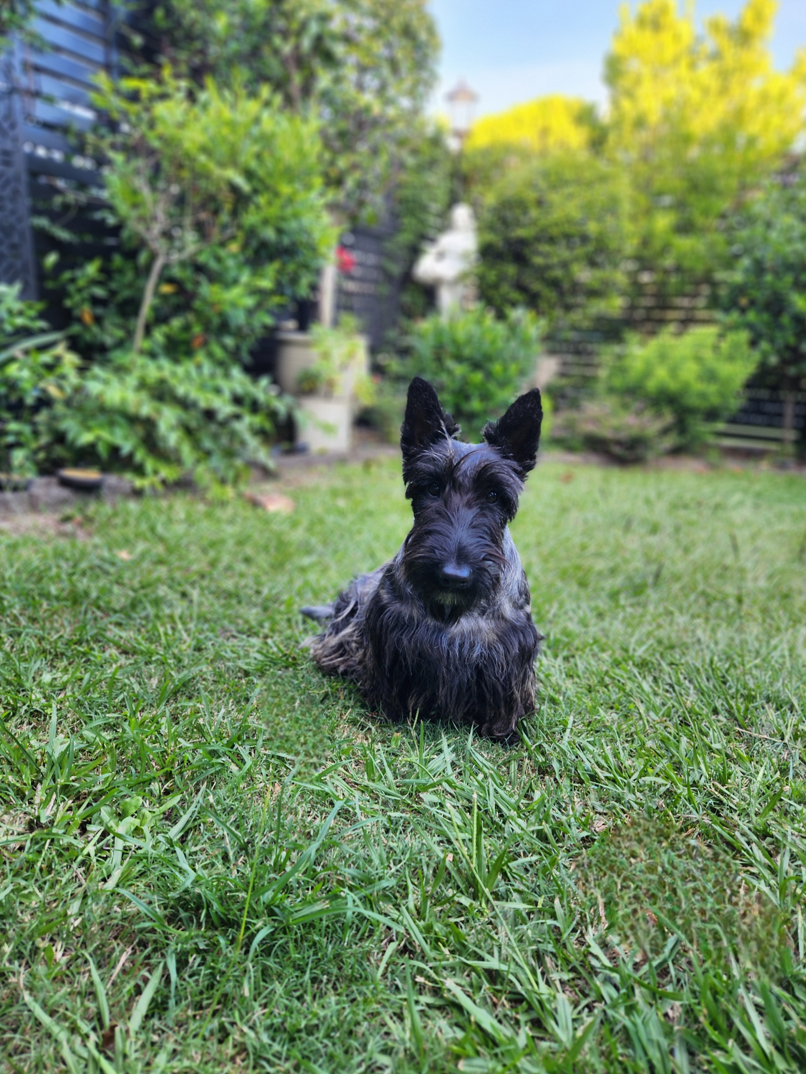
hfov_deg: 56.8
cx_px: 403
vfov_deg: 71.6
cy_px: 516
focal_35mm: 24
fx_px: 745
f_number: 1.8
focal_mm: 5.4
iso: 32
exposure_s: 1/100
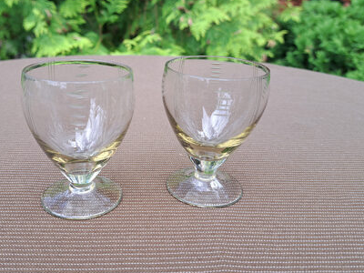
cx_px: 149
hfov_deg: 55.0
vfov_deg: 42.9
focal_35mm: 33
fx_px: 347
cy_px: 123
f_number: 1.8
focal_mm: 5.23
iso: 50
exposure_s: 1/50
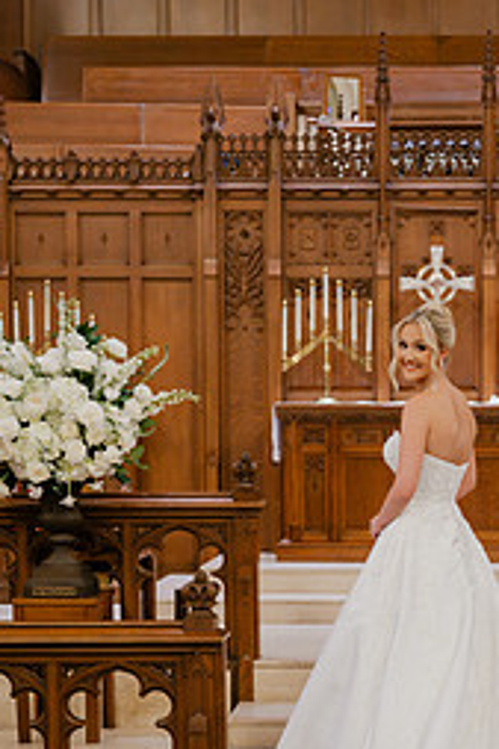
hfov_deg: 18.9
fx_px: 1478
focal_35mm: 71
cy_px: 519
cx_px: 422
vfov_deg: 28.2
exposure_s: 1/125
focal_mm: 40
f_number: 2.8
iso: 6400
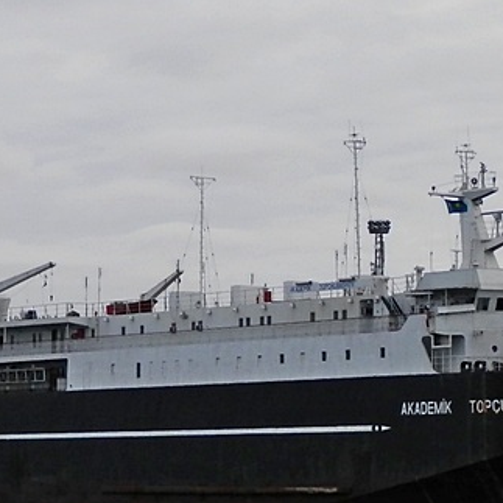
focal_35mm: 161
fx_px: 2647
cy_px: 350
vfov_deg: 10.8
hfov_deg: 10.9
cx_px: 227
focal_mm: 8.9
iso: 80
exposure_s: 1/125
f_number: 11.2
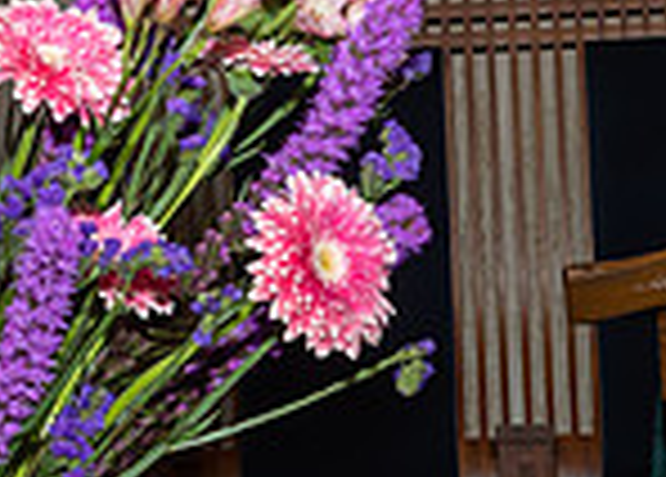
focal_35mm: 197
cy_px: 183
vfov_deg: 7.3
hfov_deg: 10.2
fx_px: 3730
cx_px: 368
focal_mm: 28
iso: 400
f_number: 5.6
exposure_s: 1/250
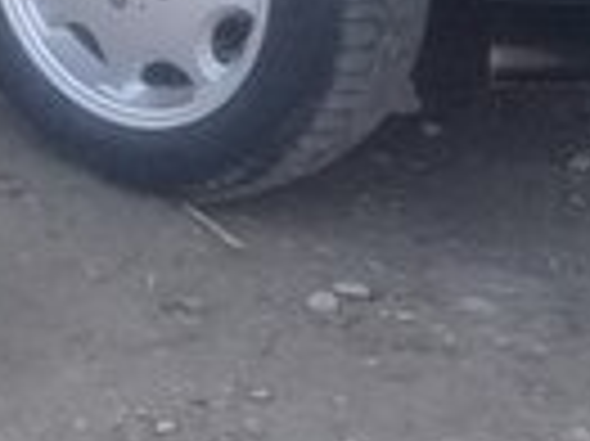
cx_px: -342
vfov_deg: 9.2
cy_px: -290
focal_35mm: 156
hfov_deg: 12.0
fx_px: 2656
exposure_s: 1/176
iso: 64
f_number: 2.2
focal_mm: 3.3
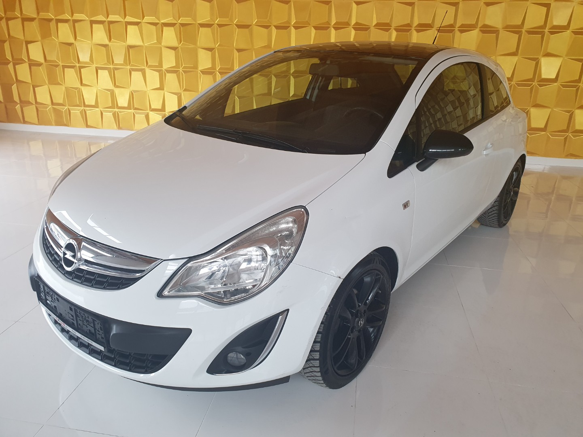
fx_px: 438
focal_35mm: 26
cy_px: 218
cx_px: 292
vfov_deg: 53.1
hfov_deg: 67.3
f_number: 2.4
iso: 160
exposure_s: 1/100
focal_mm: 4.32
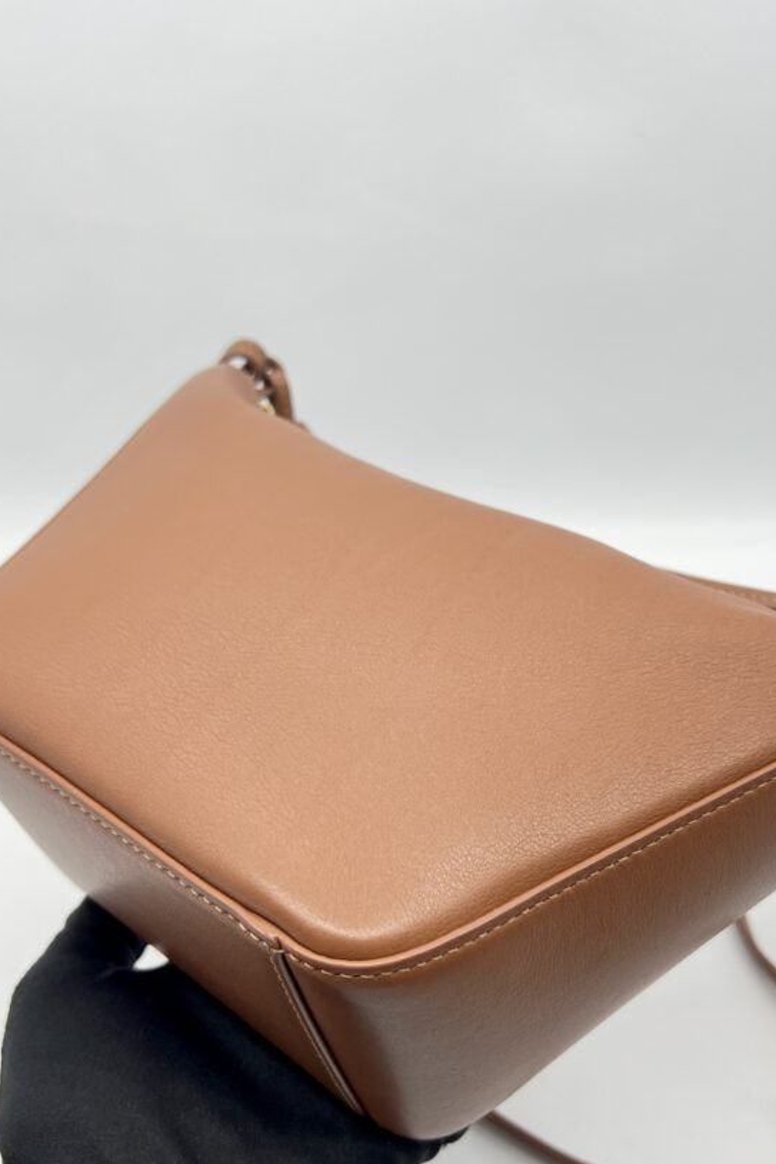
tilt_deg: -37.7
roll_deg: +2.1
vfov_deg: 55.3
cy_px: 709
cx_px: 437
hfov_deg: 38.8
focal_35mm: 34
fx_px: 1099
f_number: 1.5
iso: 50
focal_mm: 5.7
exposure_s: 1/100
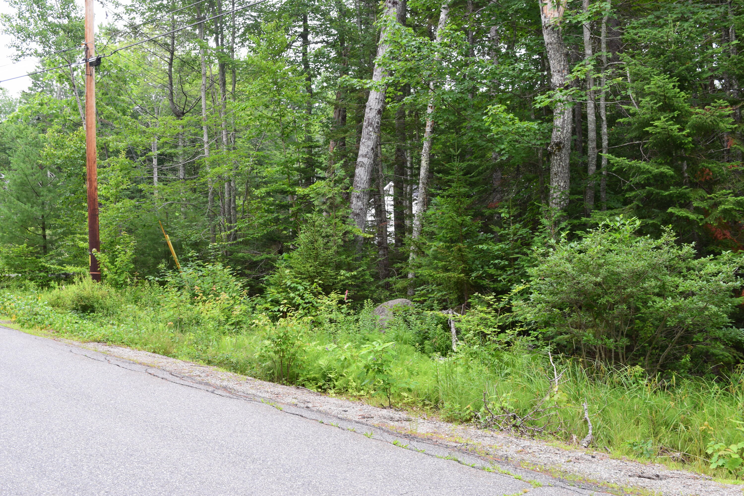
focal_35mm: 40
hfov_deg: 47.9
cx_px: 372
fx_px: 837
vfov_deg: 33.0
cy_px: 248
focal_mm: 27
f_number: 9
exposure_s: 1/125
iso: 400
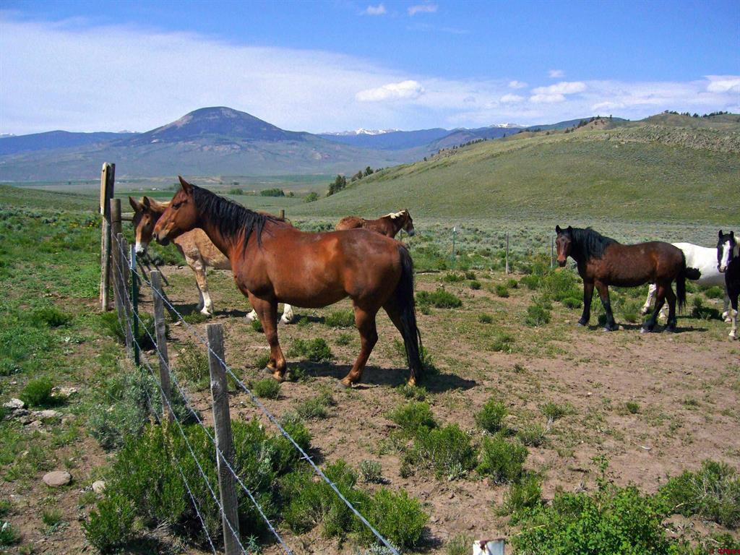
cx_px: 370
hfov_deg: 52.6
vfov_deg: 40.7
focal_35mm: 35
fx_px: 748
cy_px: 278
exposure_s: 1/1300
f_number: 5.6
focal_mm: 5.8
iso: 80
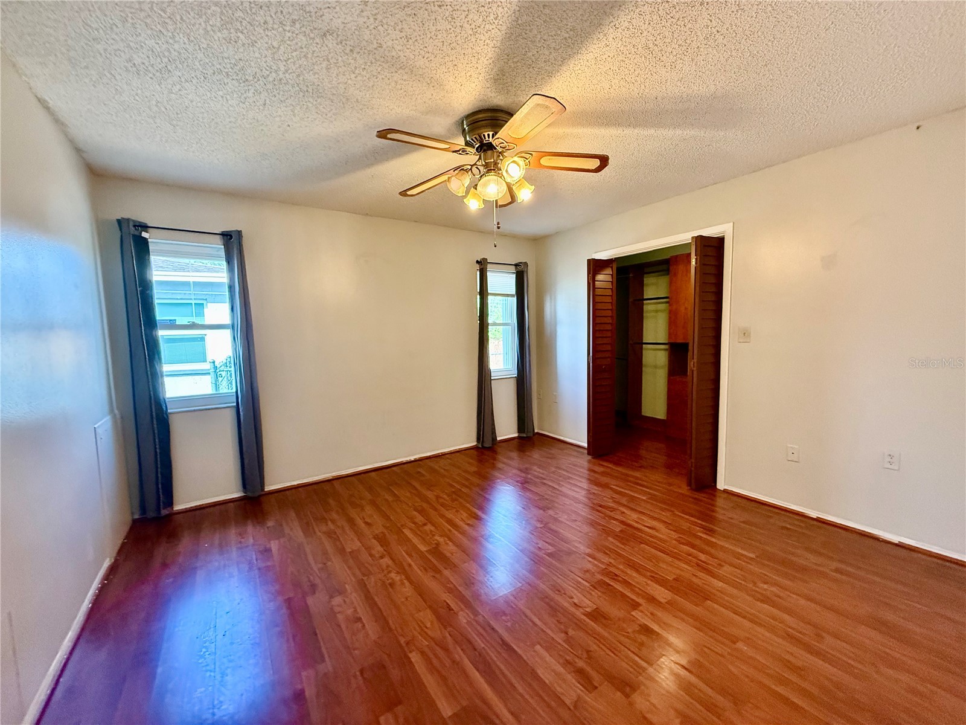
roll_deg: +0.6
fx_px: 391
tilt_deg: -4.5
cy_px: 362
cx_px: 483
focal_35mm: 14
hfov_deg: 102.1
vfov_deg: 85.7
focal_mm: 2.22
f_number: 2.2
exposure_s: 1/120
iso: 640
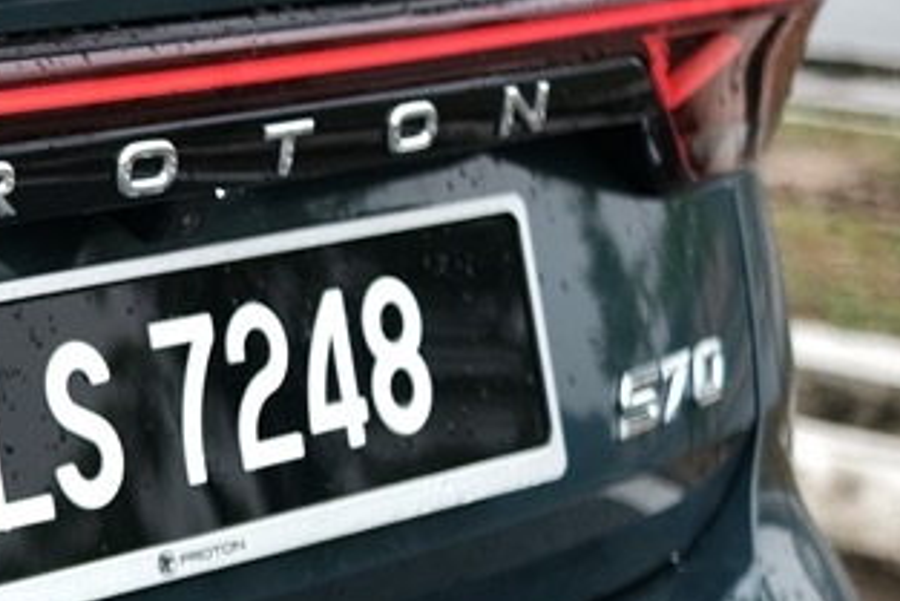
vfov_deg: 9.6
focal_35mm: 143
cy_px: 395
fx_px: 3576
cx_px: -549
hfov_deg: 13.3
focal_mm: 23
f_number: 2
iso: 80
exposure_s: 1/500
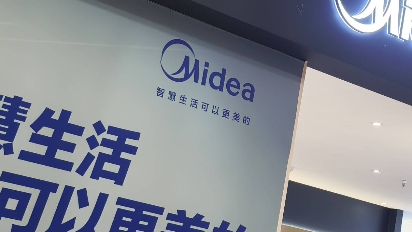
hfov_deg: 25.0
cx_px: 244
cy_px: 140
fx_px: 929
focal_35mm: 85
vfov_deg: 14.2
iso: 231
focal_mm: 5.6
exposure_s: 1/100
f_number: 1.57
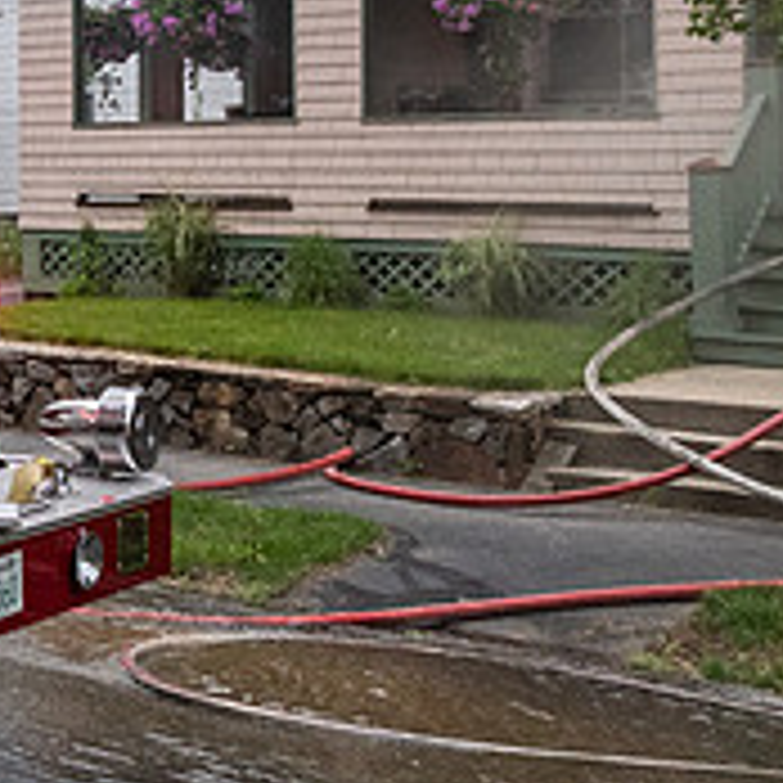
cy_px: 63
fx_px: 1843
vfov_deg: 23.3
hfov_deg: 19.8
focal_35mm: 72
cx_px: -488
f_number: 6.3
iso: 1000
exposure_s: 1/1250
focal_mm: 16
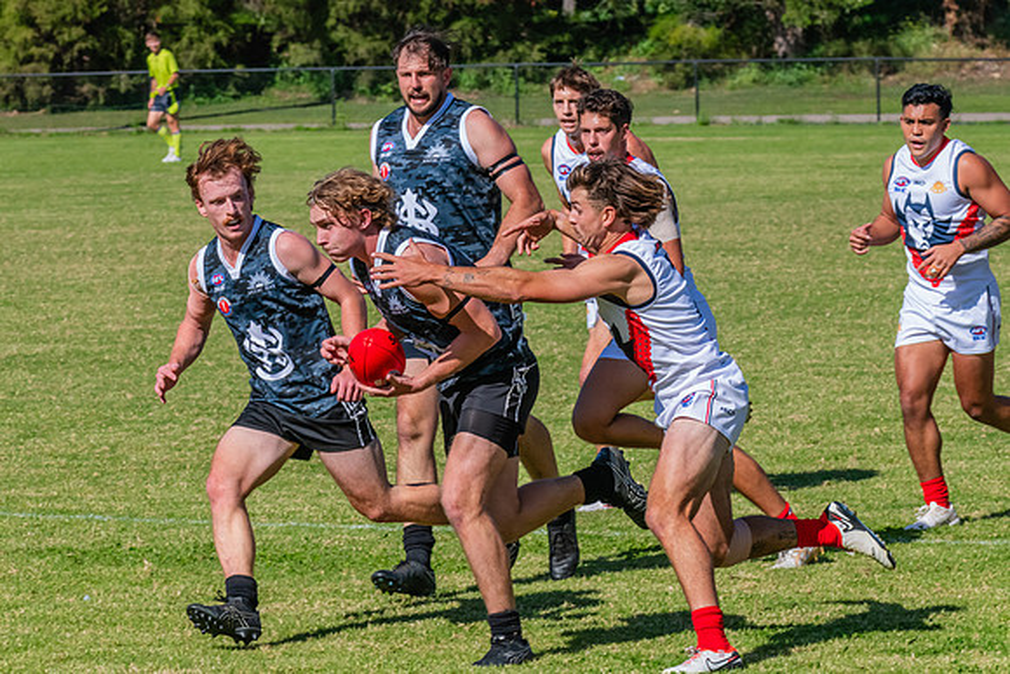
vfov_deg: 5.4
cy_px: 313
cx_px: 470
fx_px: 7205
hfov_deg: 8.0
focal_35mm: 257
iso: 1600
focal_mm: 240
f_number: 20
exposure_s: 1/1250
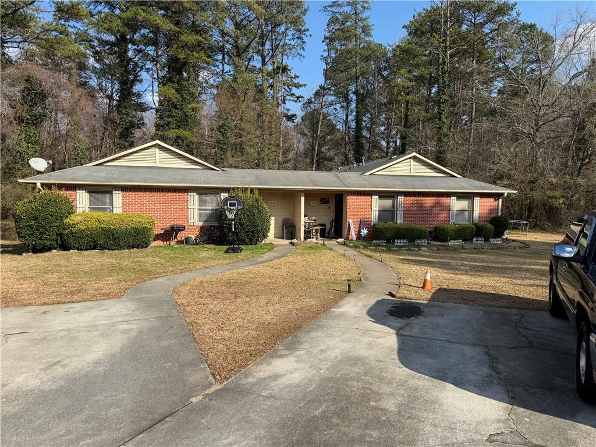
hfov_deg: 71.6
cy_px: 224
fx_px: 413
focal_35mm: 24
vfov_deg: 56.8
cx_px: 298
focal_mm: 6.76
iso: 80
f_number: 1.78
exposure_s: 1/3425
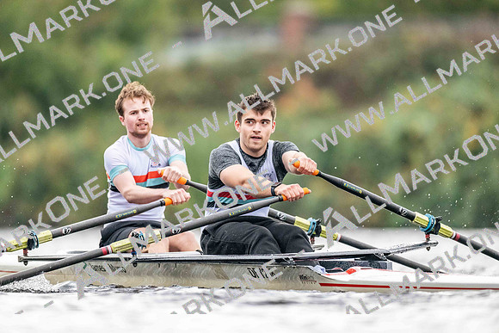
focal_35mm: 600
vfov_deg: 2.3
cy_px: 166
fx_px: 8318
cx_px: 250
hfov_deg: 3.4
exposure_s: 1/2500
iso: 5000
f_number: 4
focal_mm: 600
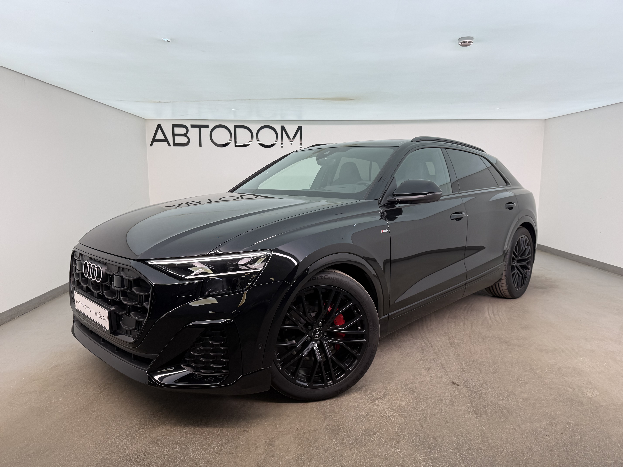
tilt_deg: -7.5
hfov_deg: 71.6
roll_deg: -0.4
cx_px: 312
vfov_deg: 56.8
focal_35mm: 24
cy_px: 234
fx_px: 432
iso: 64
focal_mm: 6.76
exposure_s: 1/126
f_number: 1.78
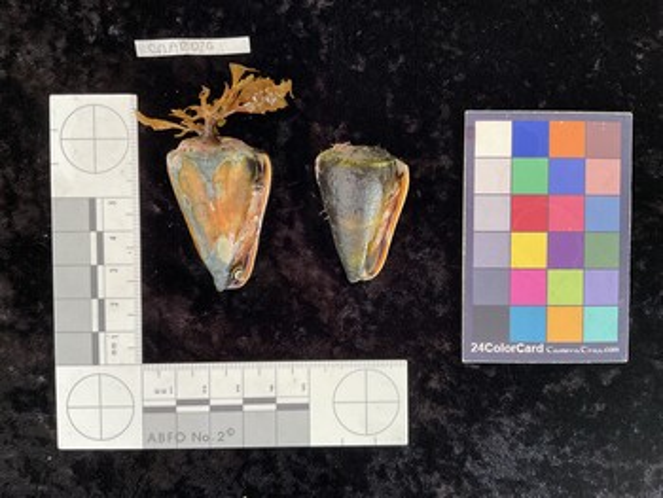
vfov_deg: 48.3
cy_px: 249
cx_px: 332
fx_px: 556
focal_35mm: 29
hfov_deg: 61.6
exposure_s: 1/60
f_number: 1.8
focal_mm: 3
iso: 40
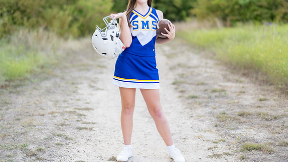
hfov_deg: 34.4
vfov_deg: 19.7
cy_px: 53
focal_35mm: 61
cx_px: 144
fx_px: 466
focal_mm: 50
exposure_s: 1/500
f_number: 1.2
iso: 100
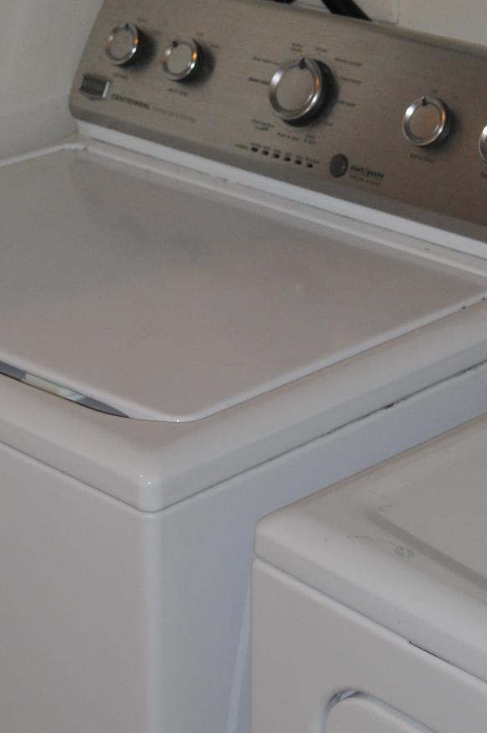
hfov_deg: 15.3
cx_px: 248
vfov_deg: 22.8
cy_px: 228
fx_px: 1810
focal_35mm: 89
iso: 800
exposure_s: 1/60
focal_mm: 26
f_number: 4.2
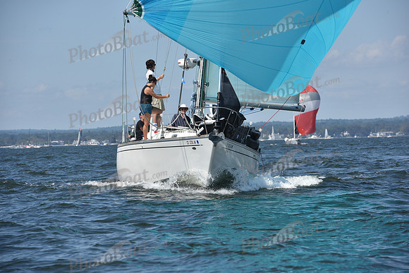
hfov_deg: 10.3
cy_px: 136
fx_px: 2273
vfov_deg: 6.9
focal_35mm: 200
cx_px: 204
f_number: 9
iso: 320
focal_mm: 200
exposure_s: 1/1250
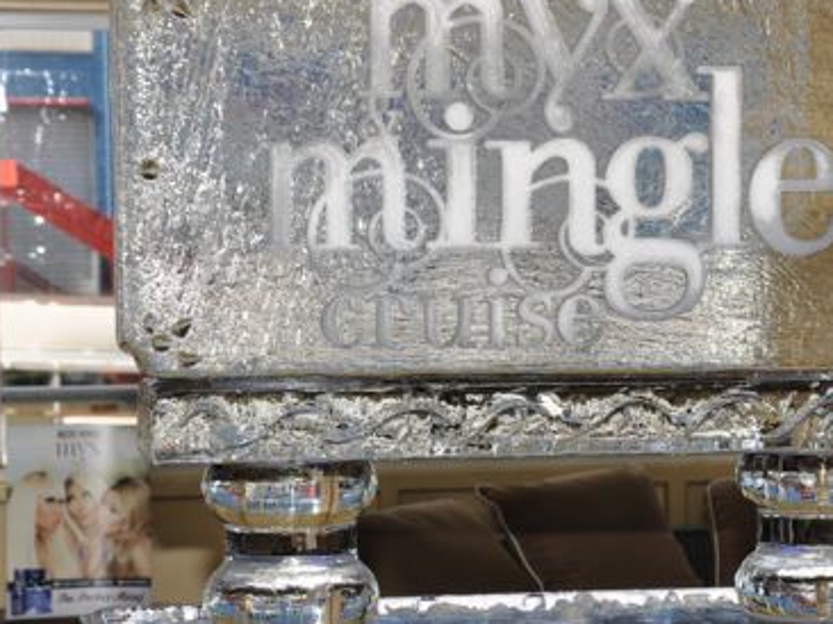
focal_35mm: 126
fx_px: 3030
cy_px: 388
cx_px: 562
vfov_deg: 11.7
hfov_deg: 15.6
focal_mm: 50
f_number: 8
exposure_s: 1/200
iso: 200
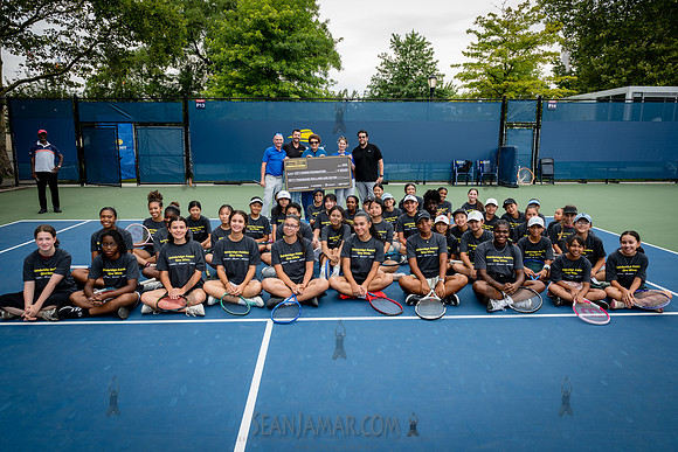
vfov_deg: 52.3
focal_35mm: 24
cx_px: 336
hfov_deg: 72.7
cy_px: 226
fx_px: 460
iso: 200
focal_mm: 24
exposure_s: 1/60
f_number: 7.1
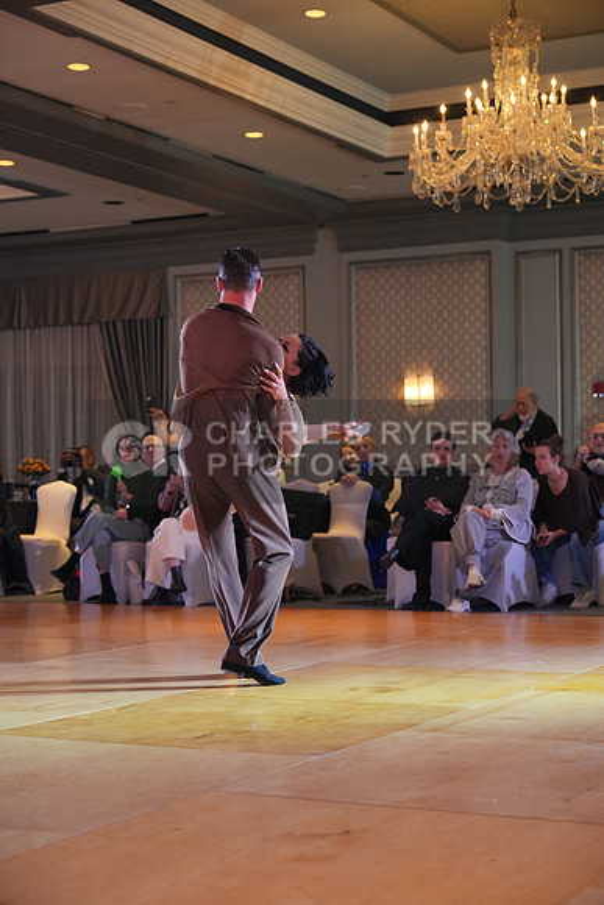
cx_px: 302
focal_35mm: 67
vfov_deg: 30.1
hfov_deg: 20.3
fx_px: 1685
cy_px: 452
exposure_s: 1/400
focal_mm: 67
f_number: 4
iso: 3200
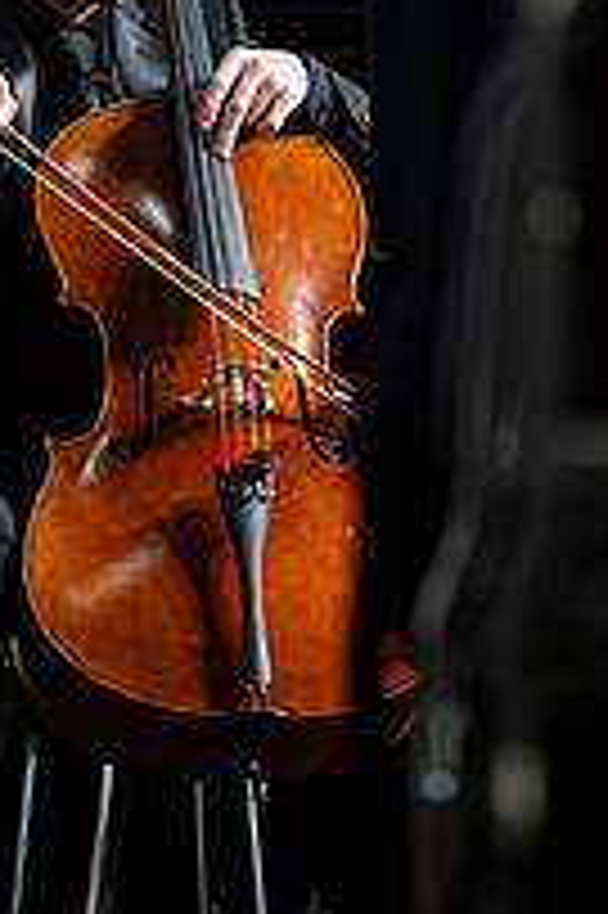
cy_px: 275
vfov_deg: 4.6
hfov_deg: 3.1
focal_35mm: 444
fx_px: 11266
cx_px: 405
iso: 2000
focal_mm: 200
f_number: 2.8
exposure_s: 1/400
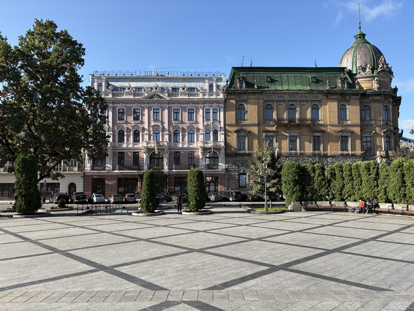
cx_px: 207
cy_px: 156
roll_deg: +0.5
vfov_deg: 53.1
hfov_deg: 67.3
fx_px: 311
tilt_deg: +4.8
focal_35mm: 26
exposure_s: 1/1626
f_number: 1.6
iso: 50
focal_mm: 5.96
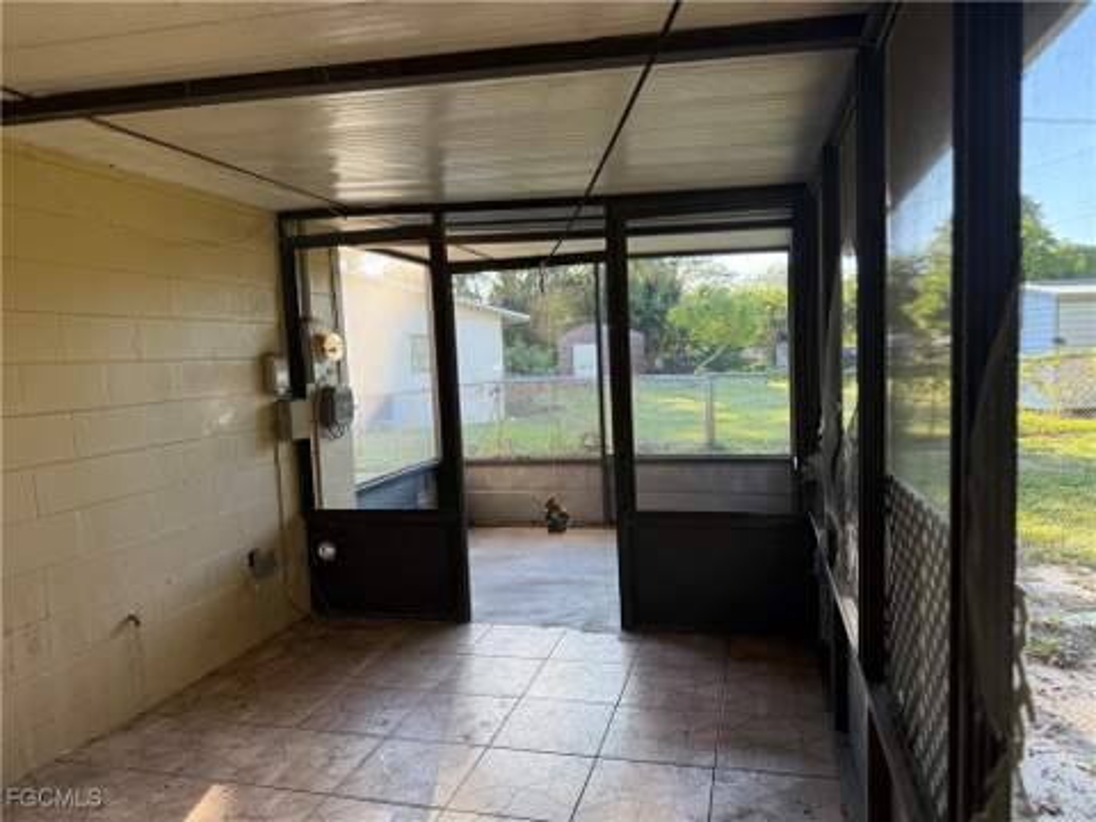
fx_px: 760
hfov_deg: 71.6
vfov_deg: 56.8
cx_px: 548
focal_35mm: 24
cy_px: 411
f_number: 1.78
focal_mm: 6.76
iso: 125
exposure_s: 1/235
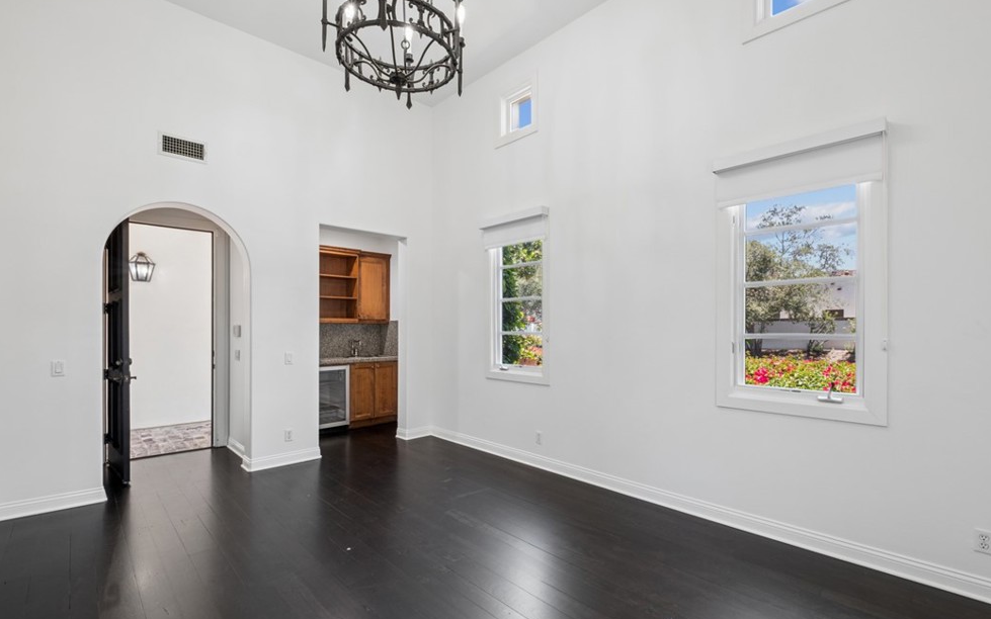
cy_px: 331
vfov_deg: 71.2
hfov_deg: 97.8
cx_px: 509
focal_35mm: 16
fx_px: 432
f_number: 9
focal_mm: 10
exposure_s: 1/7
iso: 200
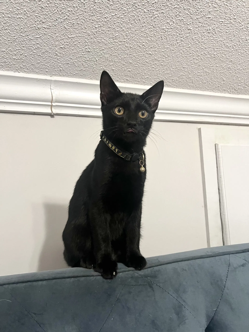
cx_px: 124
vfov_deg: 67.3
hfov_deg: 53.1
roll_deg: +1.8
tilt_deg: +8.3
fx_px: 249
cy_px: 166
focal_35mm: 26
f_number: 1.5
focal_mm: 5.7
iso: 500
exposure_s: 1/60
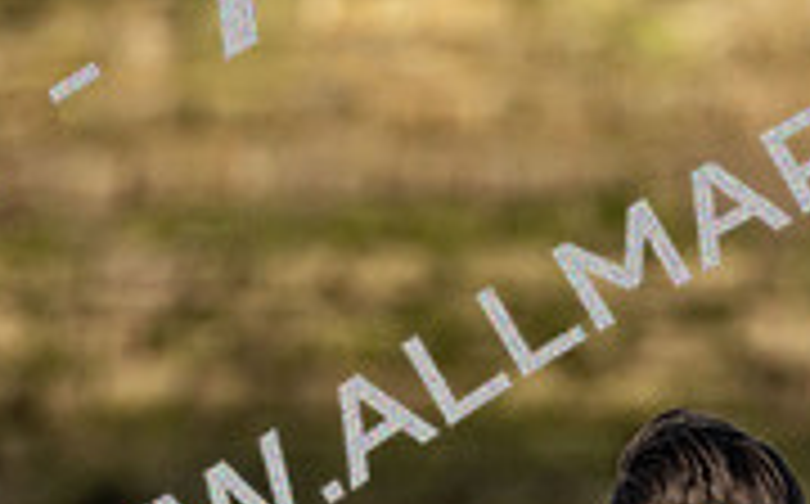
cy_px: 718
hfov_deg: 1.1
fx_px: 43456
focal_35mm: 1971
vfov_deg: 0.7
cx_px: 454
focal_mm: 600
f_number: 6.3
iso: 1250
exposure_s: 1/2000
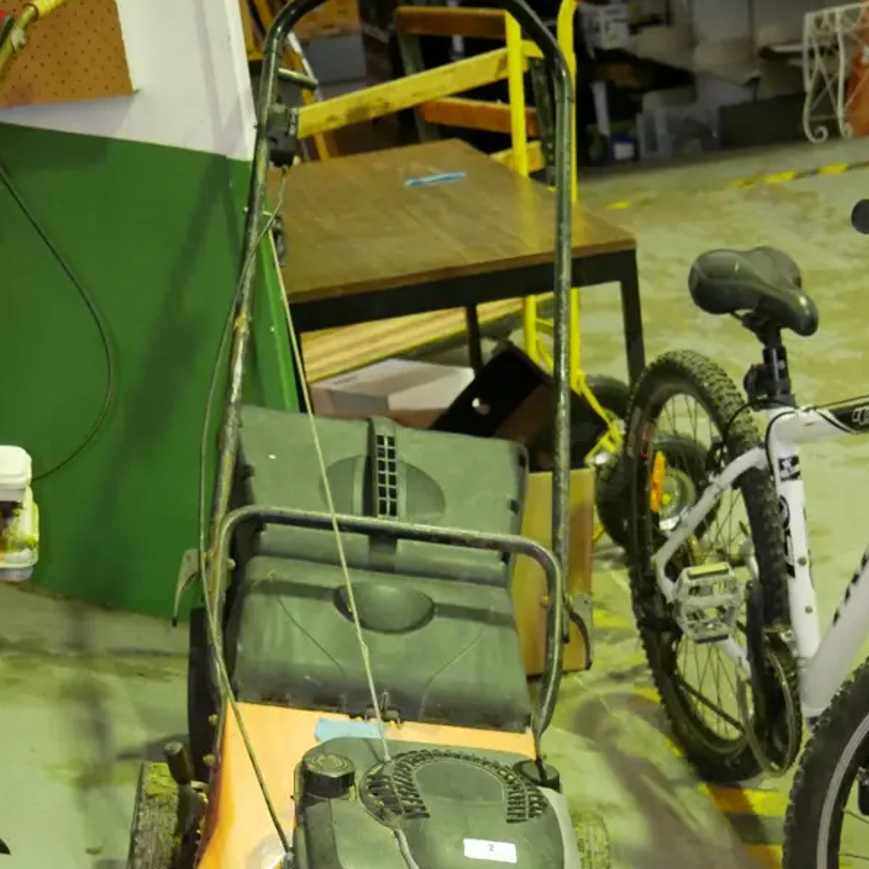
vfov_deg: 24.3
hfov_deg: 24.7
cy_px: 698
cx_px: 414
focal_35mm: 70
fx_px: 1988
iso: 3200
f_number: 4.3
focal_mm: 23
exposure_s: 1/80
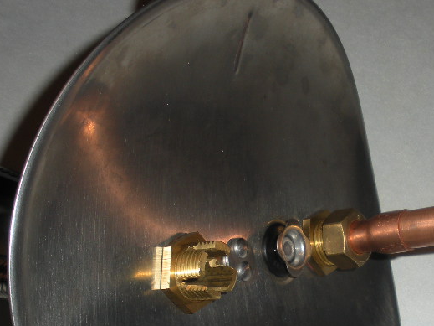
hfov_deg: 27.2
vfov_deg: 20.4
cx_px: 297
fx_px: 890
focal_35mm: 71
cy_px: 275
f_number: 3.5
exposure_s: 1/60
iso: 64
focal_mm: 6.3
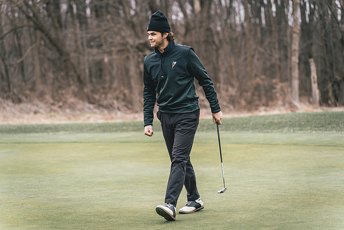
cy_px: 115
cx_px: 172
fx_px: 1051
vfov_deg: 12.5
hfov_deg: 18.6
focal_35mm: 110
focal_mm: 106
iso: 640
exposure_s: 1/4000
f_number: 2.8
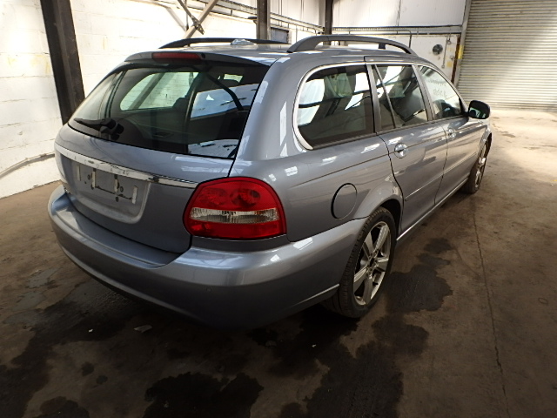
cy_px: 209
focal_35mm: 24
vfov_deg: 56.8
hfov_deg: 71.6
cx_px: 278
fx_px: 386
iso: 160
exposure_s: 1/60
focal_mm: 4.2
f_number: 3.9
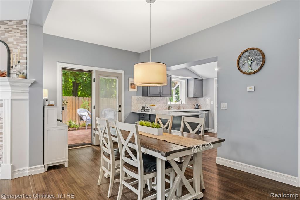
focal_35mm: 21
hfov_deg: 81.2
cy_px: 100
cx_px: 150
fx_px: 175
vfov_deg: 59.5
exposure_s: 2
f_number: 7.1
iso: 500
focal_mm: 14.1
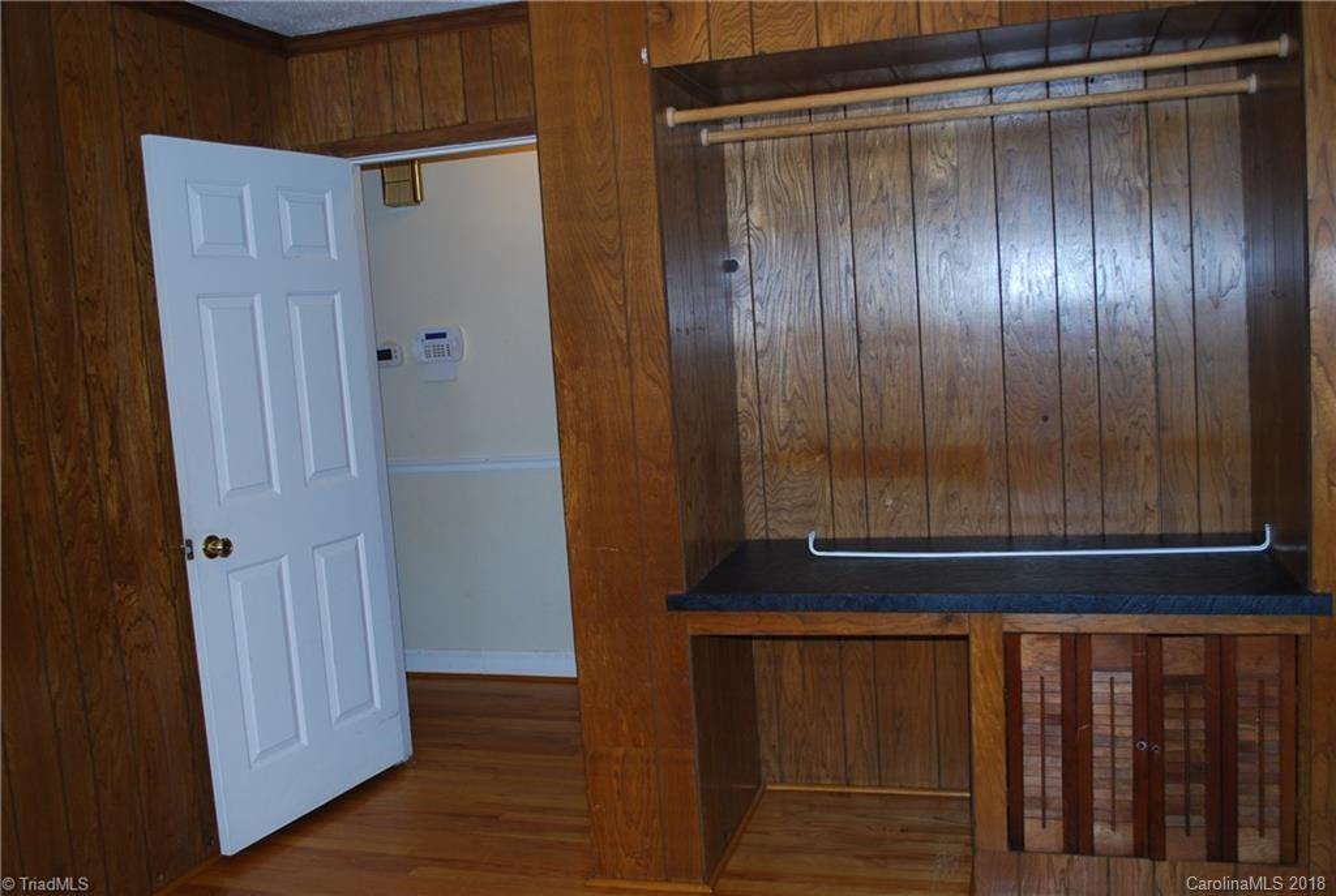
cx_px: 668
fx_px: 1227
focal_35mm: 33
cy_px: 448
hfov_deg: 57.1
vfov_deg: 40.1
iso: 200
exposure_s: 1/60
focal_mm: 22
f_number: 4
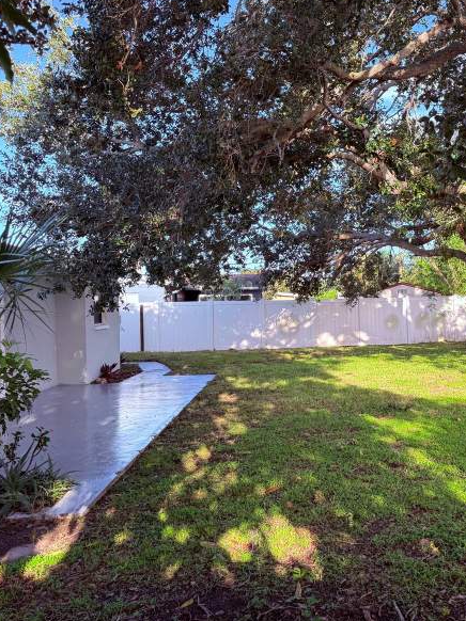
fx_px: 593
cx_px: 361
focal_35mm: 33
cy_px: 304
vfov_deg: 55.4
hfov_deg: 41.4
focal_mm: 6.76
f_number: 1.78
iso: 100
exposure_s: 1/385
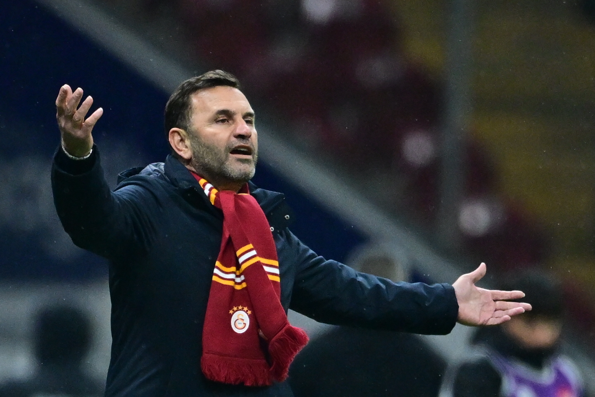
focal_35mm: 600
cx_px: 298
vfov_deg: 2.3
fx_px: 9916
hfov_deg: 3.4
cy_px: 198
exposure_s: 1/2000
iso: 3200
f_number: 2.8
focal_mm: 400
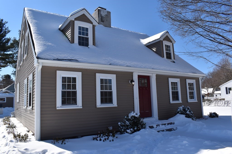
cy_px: 77
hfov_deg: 67.4
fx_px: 174
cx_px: 116
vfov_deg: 47.9
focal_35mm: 27
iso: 200
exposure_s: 1/500
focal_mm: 18
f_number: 11
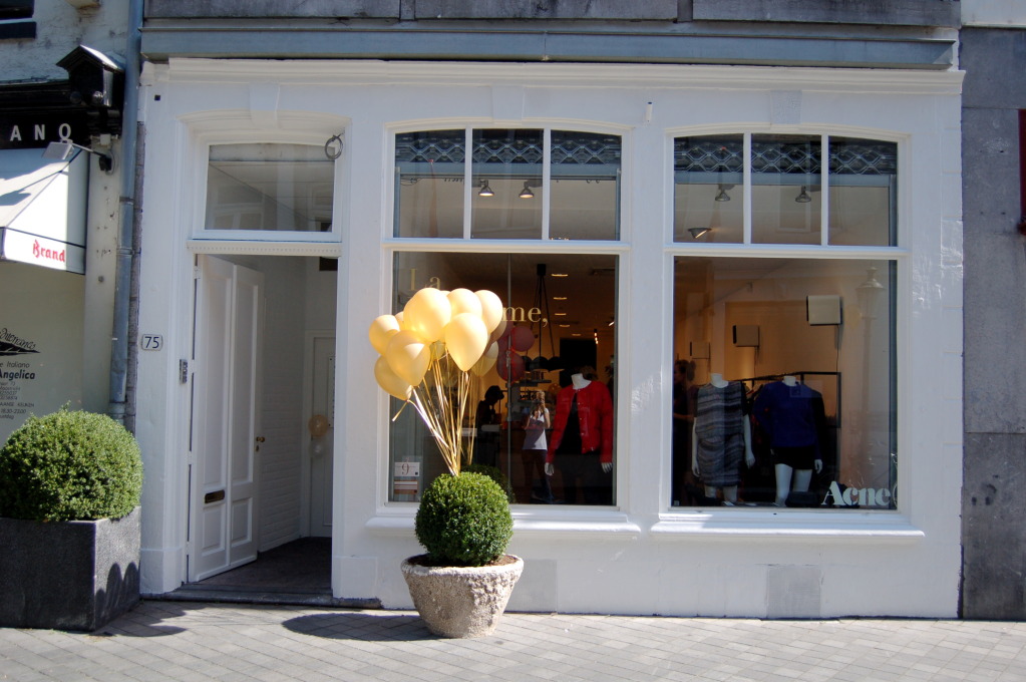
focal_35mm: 34
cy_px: 341
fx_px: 982
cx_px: 513
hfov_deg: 55.2
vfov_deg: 38.3
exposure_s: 1/800
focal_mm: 23
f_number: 3.8
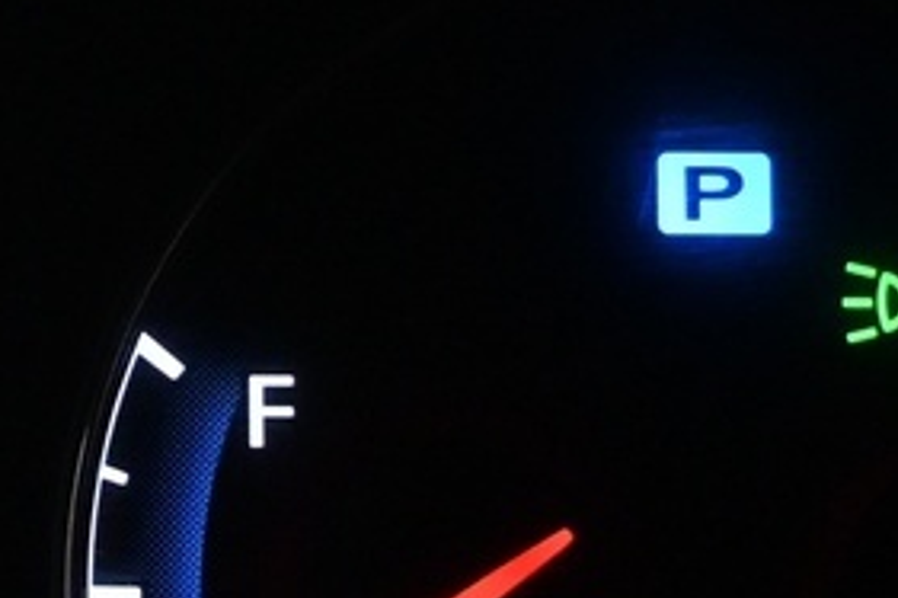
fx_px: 7329
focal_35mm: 294
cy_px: 281
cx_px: -949
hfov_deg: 6.8
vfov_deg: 4.7
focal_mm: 34
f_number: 5
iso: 2800
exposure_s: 1/125
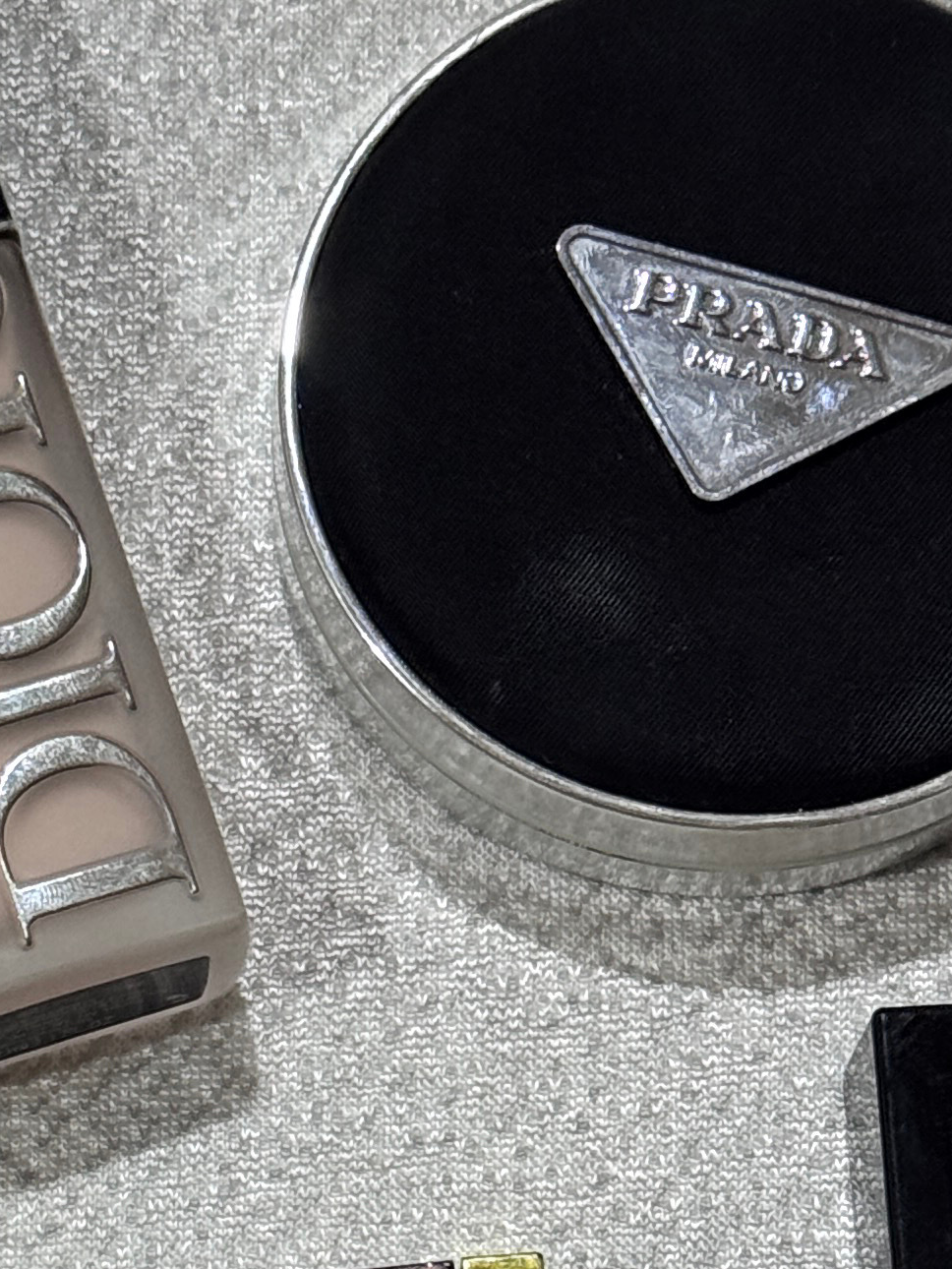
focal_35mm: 150
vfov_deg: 13.0
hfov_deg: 9.8
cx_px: -190
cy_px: 1165
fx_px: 5499
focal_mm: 6.76
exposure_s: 1/30
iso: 640
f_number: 1.78
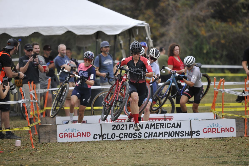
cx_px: 124
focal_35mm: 300
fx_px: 2075
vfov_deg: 4.6
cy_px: 83
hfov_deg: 6.9
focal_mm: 300
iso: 800
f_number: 4
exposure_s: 1/2000
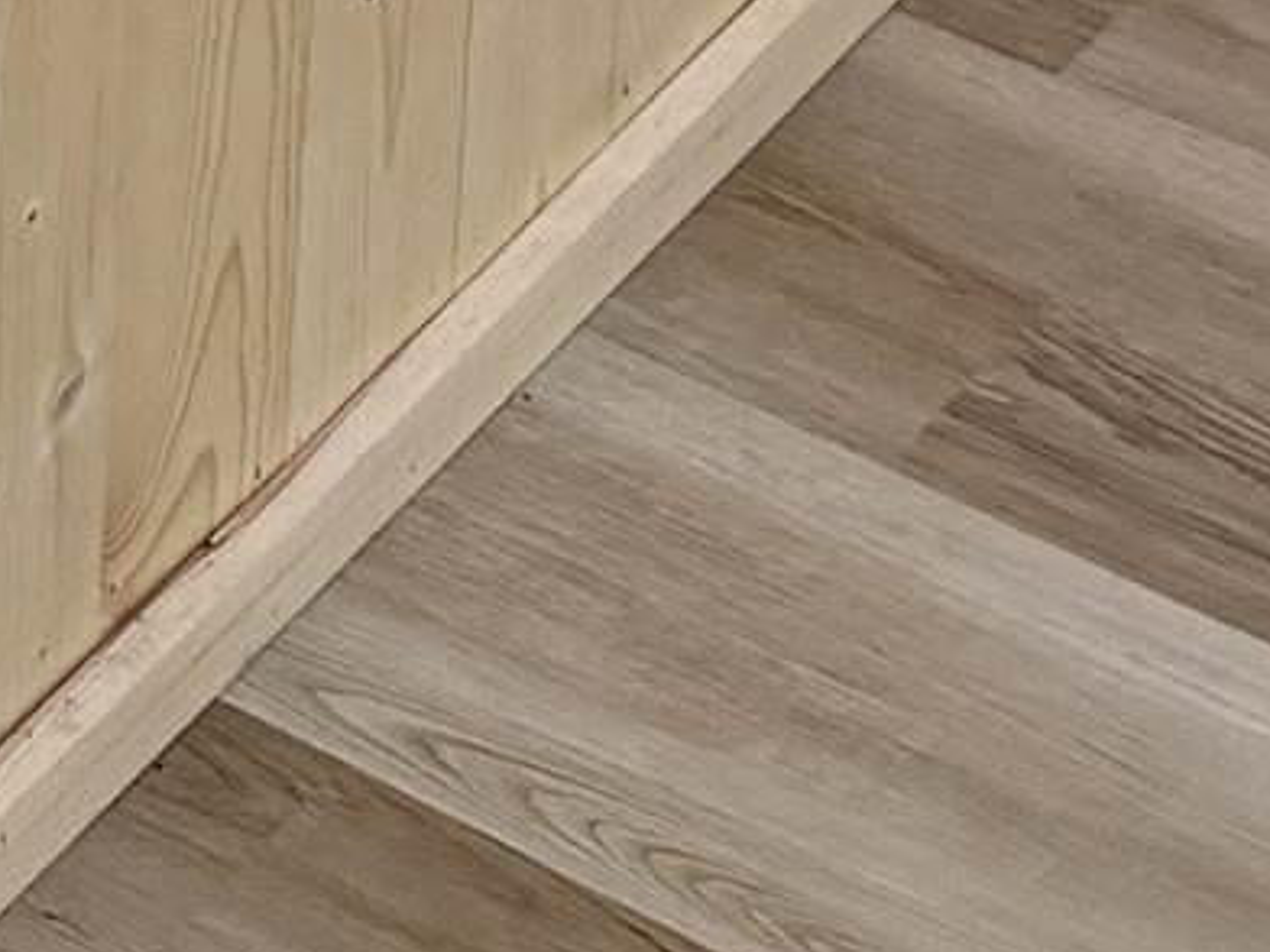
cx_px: -1626
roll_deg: +1.0
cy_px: -2396
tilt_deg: -13.4
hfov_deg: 9.5
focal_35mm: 188
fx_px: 6897
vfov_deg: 6.7
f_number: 1.78
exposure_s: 1/120
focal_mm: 6.76
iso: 200
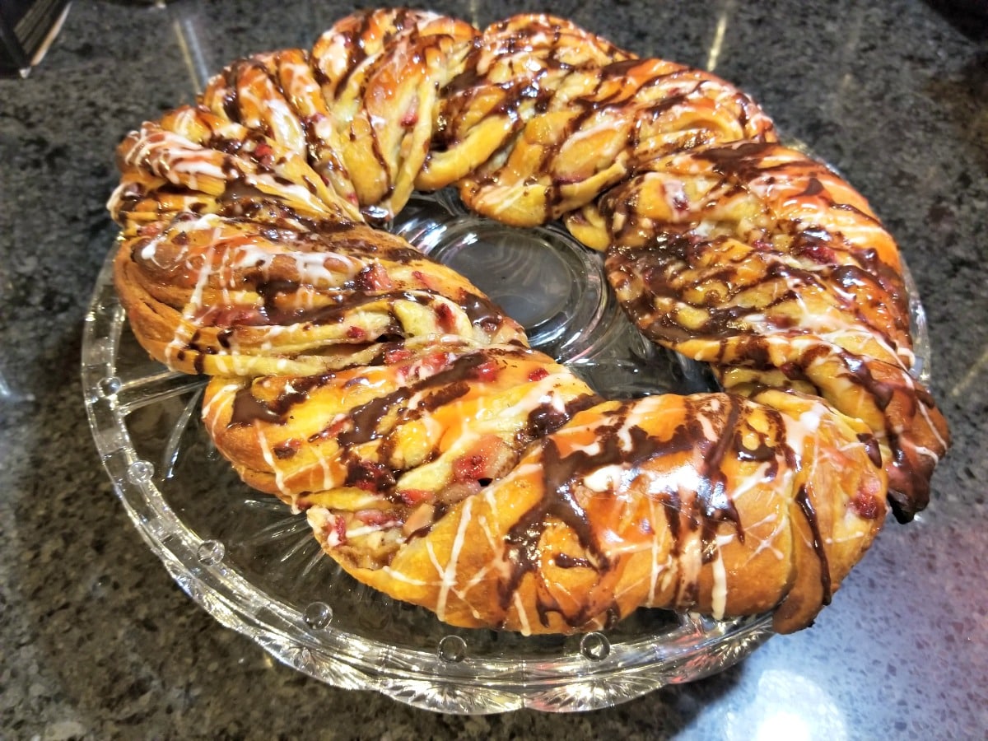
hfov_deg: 67.3
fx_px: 742
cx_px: 494
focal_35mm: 26
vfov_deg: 53.1
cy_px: 370
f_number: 1.7
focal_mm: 4.25
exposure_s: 1/12
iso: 250
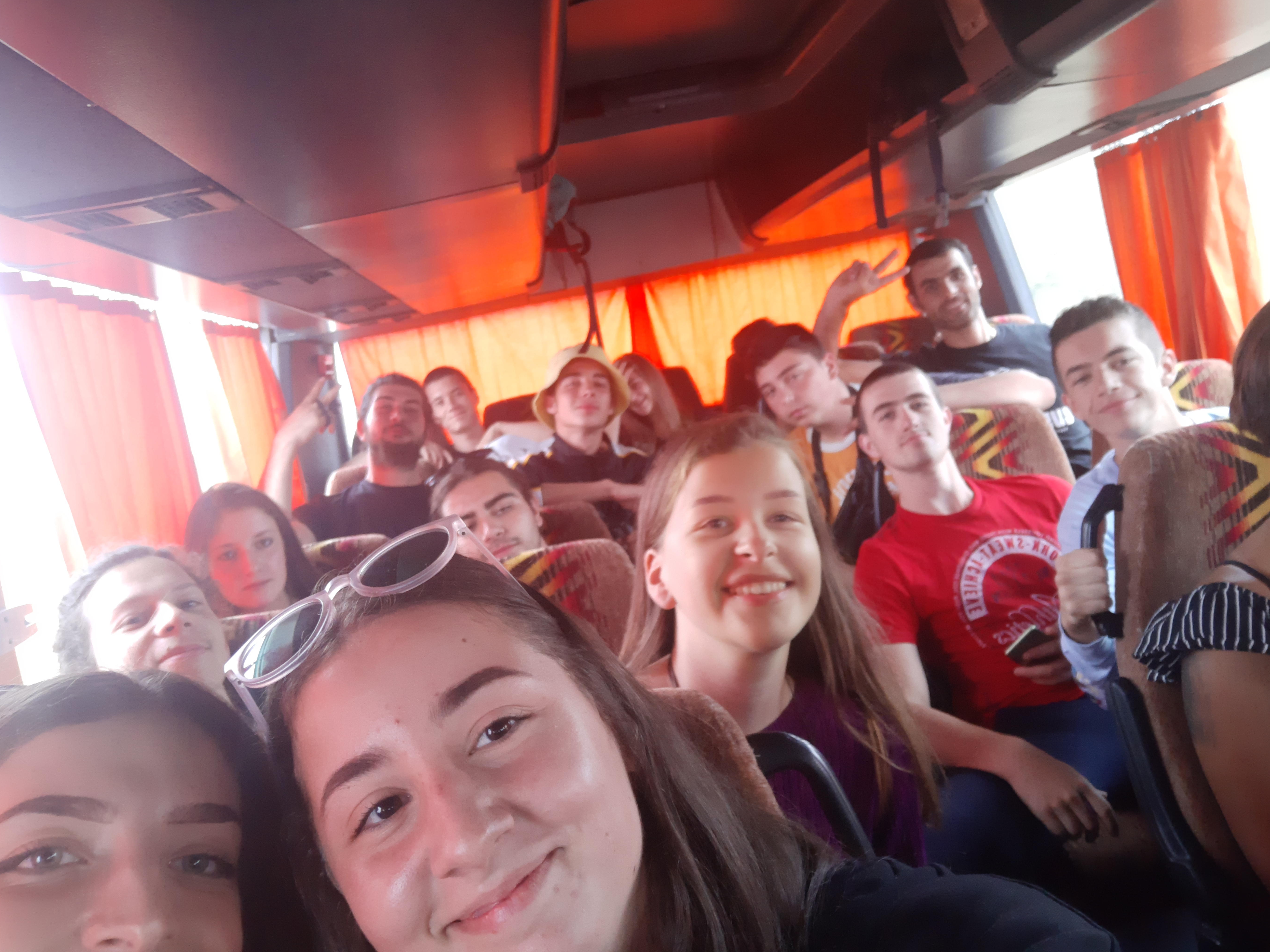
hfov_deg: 65.3
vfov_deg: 51.3
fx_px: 991
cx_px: 638
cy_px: 458
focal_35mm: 27
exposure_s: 1/50
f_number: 2
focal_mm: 3.89
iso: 320
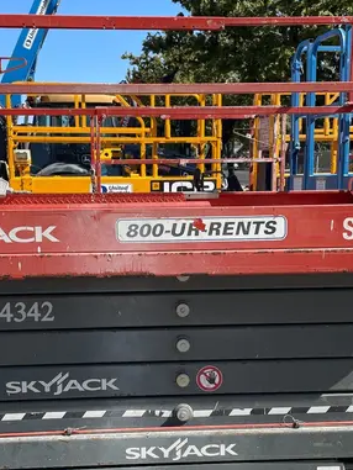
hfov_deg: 29.1
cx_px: 159
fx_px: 679
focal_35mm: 50
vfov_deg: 38.0
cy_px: 291
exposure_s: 1/2174
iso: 32
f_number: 1.6
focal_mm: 4.2
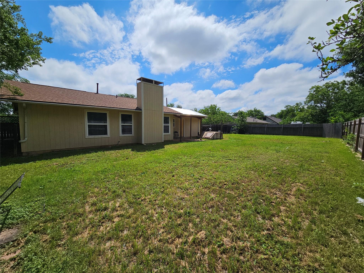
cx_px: 182
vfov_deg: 89.9
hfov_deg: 106.2
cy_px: 136
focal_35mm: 13
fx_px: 137
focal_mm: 2.2
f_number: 2.2
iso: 50
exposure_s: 1/5883
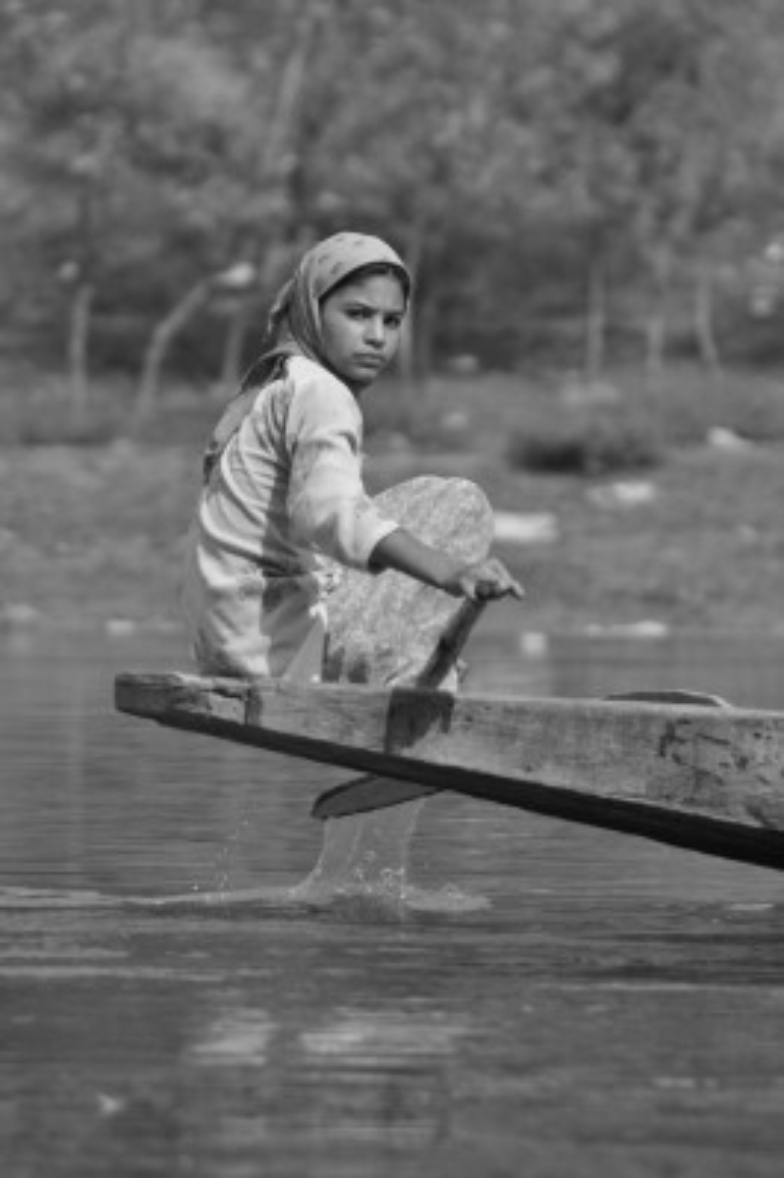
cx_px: 392
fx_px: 14724
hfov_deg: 3.0
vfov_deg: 4.6
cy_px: 589
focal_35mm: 450
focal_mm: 300
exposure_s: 1/1250
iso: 400
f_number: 6.3
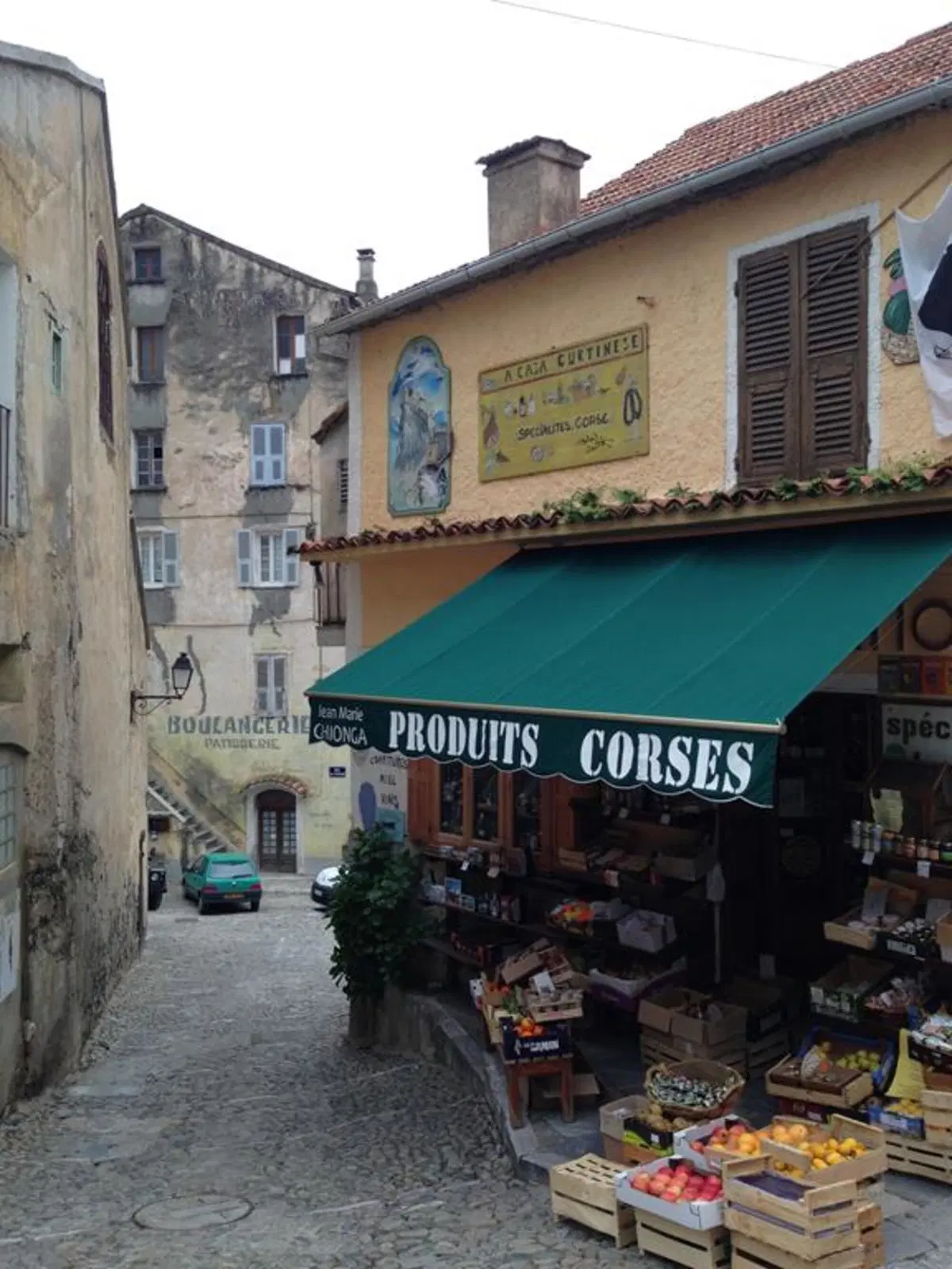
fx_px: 1210
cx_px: 476
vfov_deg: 55.4
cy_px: 634
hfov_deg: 42.9
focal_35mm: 33
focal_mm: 4.13
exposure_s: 1/158
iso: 50
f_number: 2.4
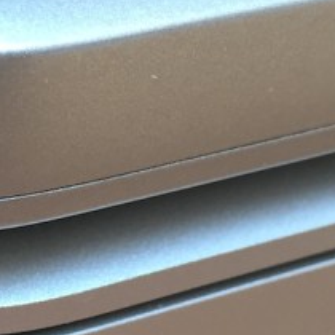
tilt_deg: -31.7
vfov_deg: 13.9
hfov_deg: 13.9
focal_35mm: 125
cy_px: 211
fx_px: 1369
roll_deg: -5.1
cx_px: 48
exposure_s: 1/33
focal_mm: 4.15
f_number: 2.2
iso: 40
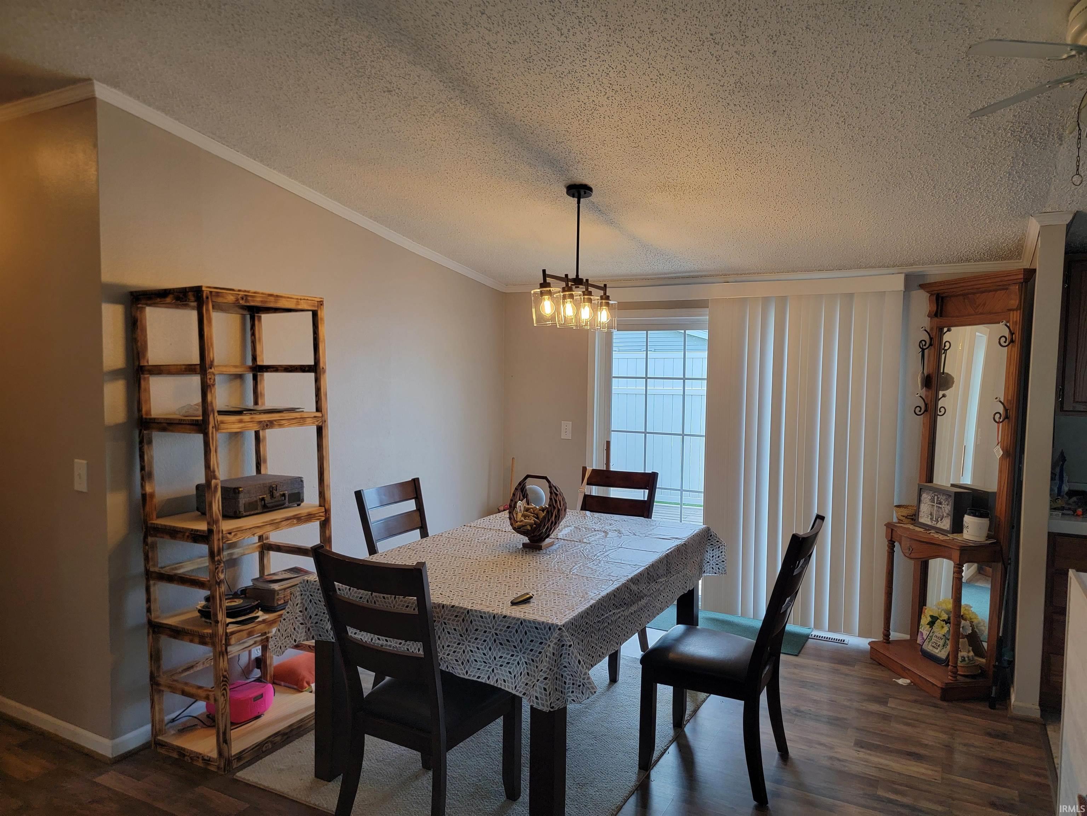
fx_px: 754
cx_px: 544
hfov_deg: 71.6
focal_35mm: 24
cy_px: 408
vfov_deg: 56.8
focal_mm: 6.7
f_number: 1.8
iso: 80
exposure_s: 1/120
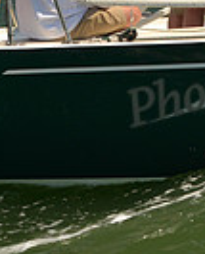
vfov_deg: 6.0
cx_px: 498
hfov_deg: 4.7
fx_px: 2411
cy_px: -49
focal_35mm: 319
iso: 200
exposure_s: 1/640
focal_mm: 78
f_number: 6.3
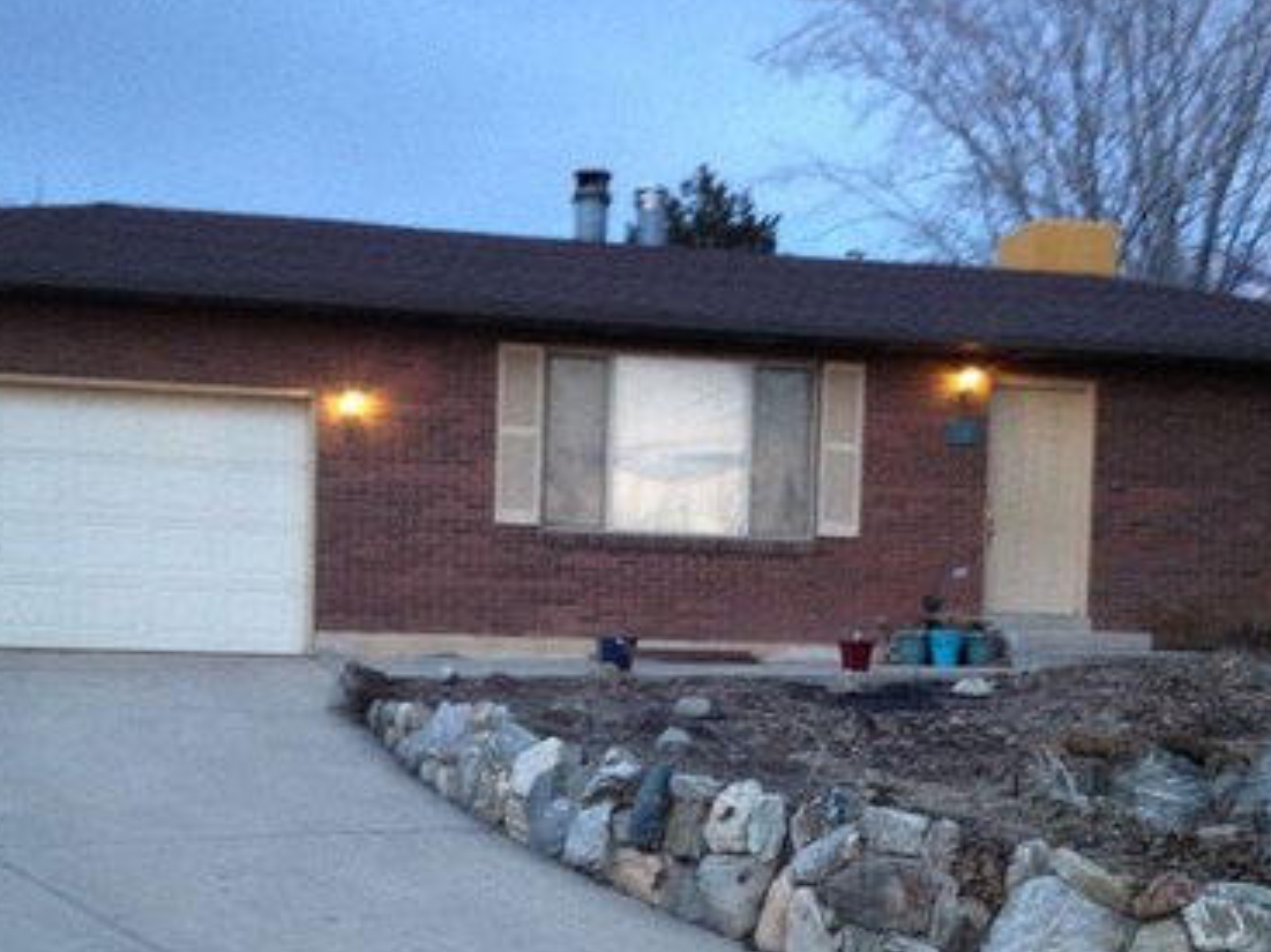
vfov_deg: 23.8
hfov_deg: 31.7
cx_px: 641
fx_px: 2239
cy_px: 706
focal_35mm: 61
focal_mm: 4.28
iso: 100
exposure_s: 1/20
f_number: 2.4
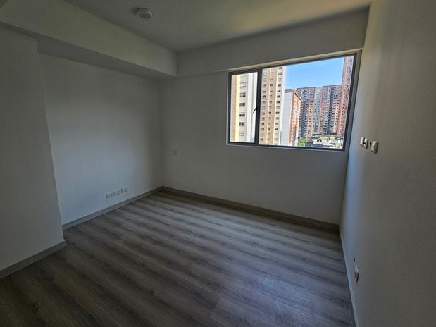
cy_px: 159
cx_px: 202
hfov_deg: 101.9
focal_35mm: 14
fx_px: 176
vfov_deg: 85.6
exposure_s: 1/359
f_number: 2.2
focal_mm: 2.2
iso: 64
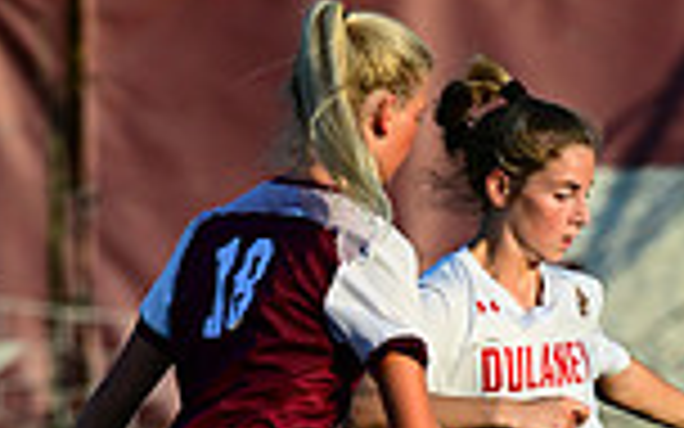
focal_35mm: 1552
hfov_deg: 1.4
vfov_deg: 0.8
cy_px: 928
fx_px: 28931
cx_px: 479
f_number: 4.5
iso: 500
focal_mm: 400
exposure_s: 1/2000
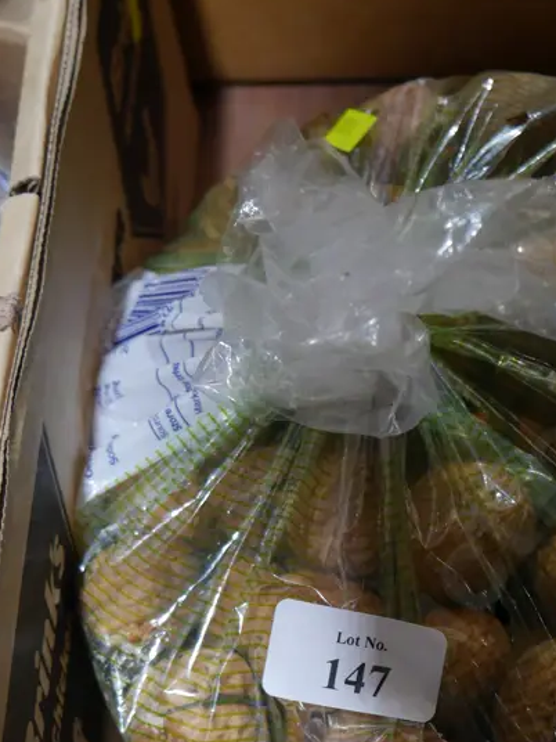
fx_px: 1392
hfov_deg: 22.3
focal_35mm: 65
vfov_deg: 29.0
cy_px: 623
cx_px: 438
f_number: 4
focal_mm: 17
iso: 250
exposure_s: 1/60
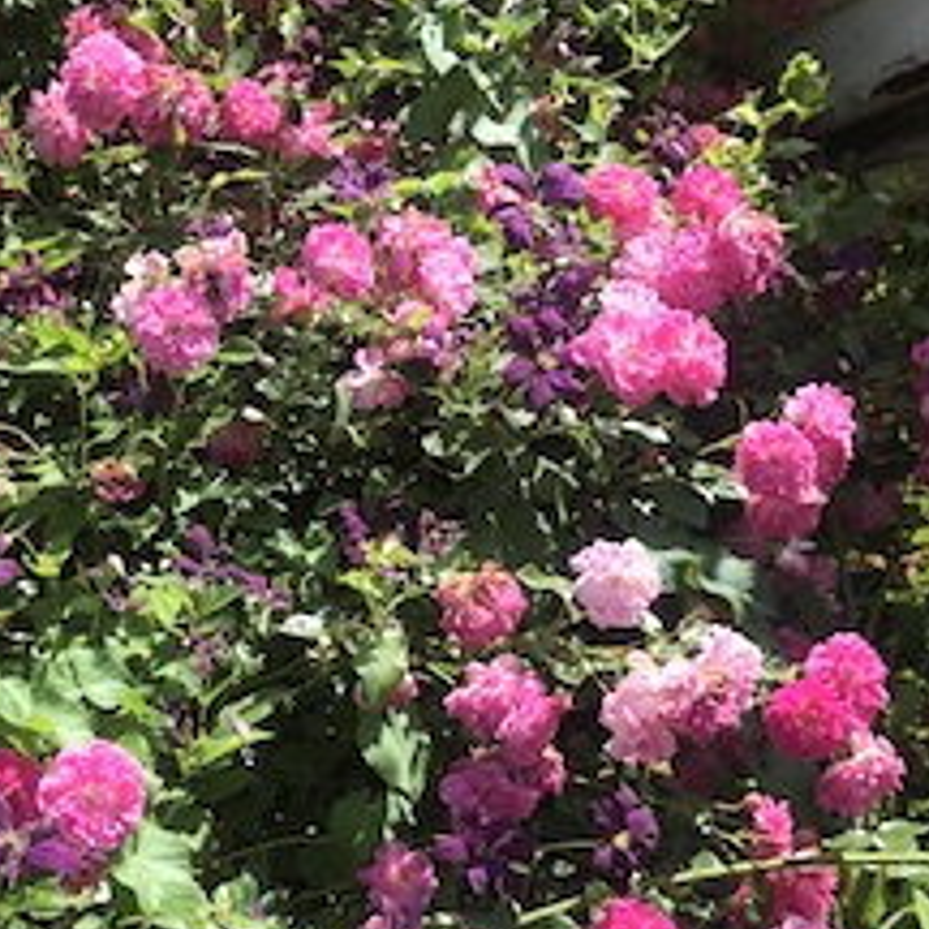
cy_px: 600
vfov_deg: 29.4
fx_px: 1761
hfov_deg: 29.0
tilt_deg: -4.0
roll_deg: +10.8
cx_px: 206
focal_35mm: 58
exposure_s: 1/615
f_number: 1.8
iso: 20
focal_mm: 4
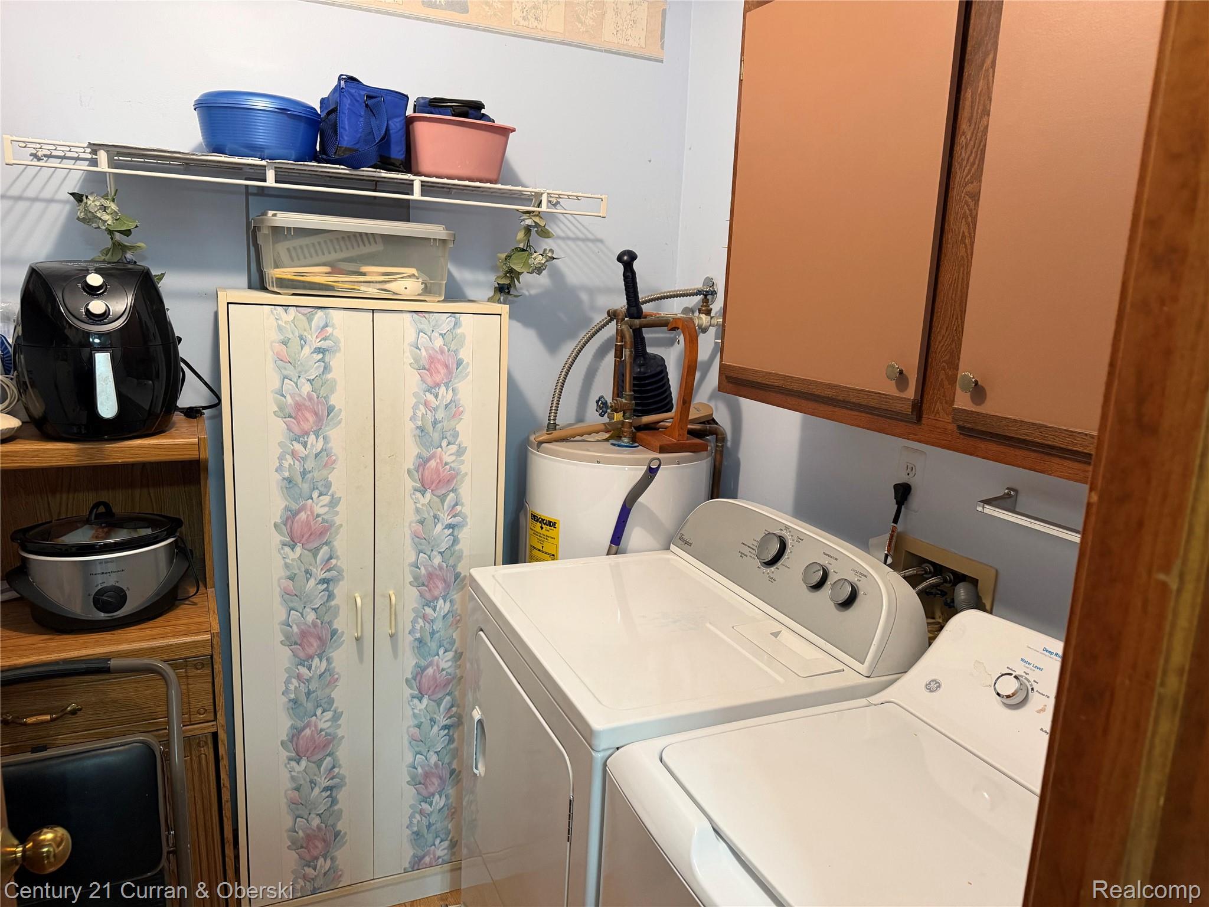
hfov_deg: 71.6
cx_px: 604
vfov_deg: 56.8
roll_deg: -2.5
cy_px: 454
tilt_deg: -11.5
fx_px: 838
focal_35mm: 24
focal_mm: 6.76
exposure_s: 1/60
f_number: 1.78
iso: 320
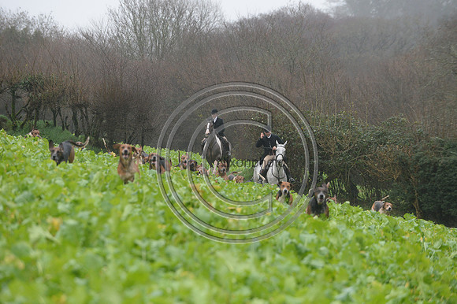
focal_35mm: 200
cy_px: 152
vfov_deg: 6.9
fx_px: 2537
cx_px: 228
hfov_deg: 10.3
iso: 1600
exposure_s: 1/800
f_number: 5
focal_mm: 200
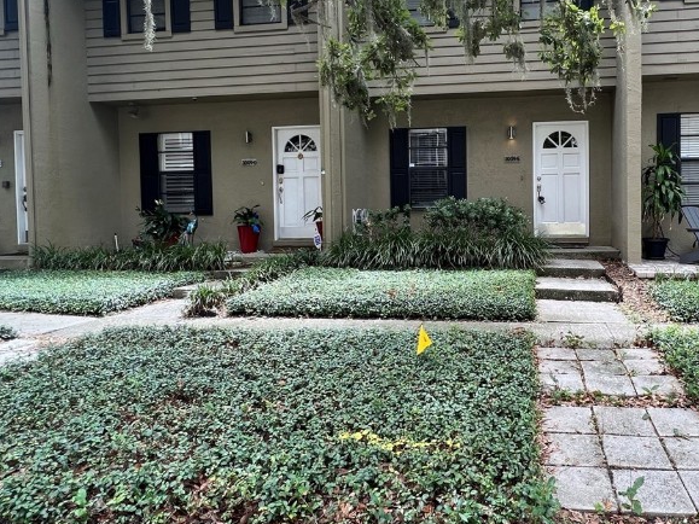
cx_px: 478
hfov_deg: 71.3
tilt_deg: -1.7
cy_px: 227
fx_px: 464
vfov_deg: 58.7
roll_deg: +1.3
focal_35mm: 23
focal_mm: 1.57
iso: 32
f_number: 1.8
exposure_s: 1/167
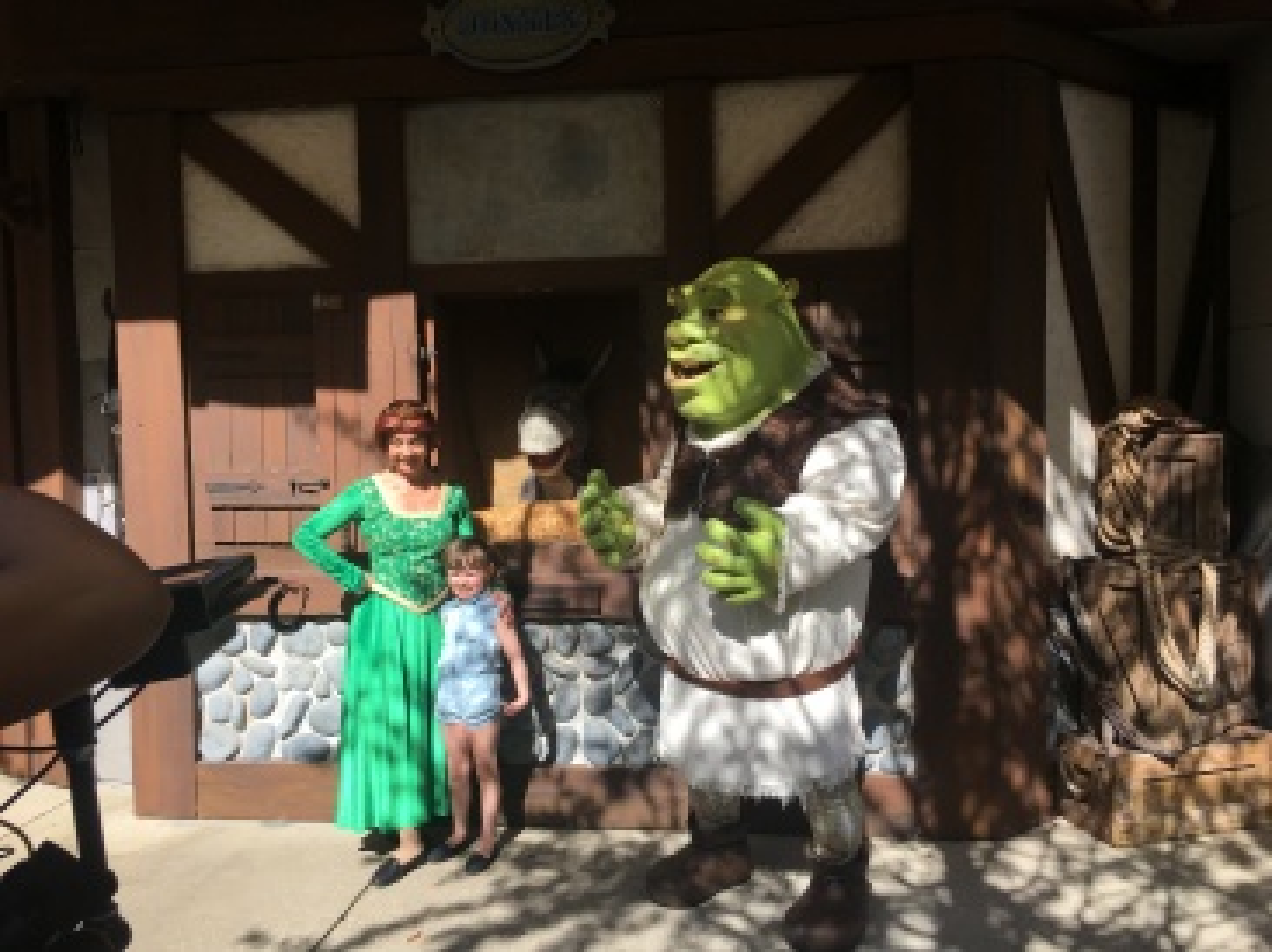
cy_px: 476
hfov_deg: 61.7
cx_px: 636
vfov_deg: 48.2
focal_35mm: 29
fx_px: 1065
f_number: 2.2
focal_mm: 4.15
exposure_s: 1/785
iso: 25
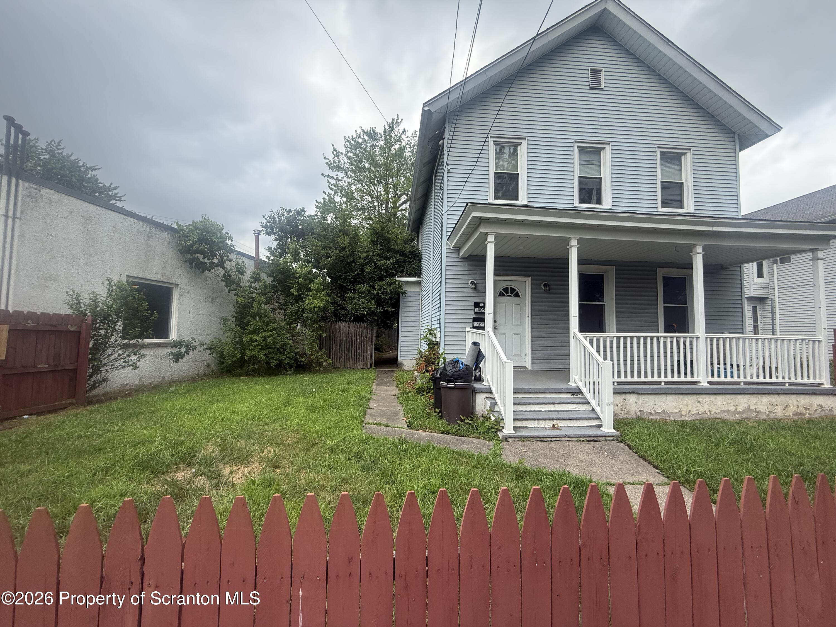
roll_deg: -0.5
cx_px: 418
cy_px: 314
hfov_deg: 102.1
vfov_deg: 85.7
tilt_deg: +2.8
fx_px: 338
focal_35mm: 14
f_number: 2.2
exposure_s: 1/638
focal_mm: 2.22
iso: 64
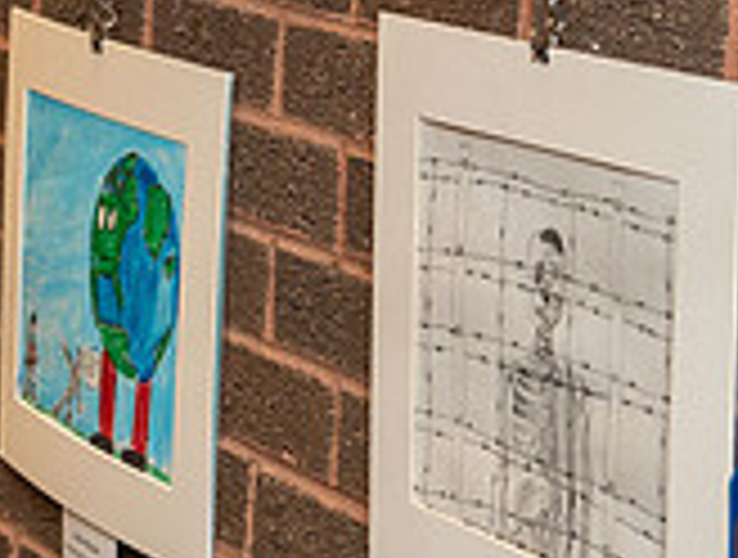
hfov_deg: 9.5
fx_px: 4255
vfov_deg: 7.5
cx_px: -487
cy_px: 85
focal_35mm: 199
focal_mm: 50
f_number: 5
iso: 1000
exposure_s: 1/100
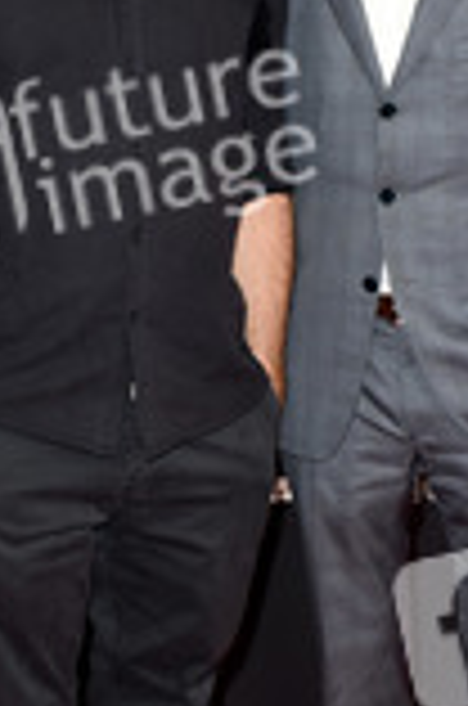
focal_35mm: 115
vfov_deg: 17.8
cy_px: 382
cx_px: 216
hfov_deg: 11.9
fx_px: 2252
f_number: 6.3
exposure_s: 1/100
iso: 400
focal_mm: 30
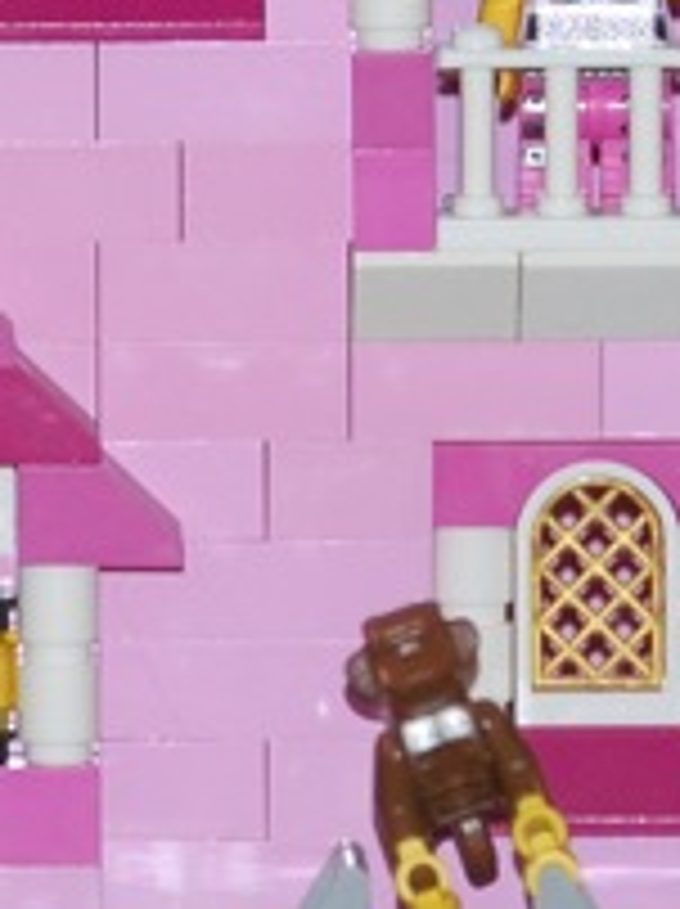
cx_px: -72
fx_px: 19213
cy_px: 268
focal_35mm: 732
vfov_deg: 2.7
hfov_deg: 2.0
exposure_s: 1/60
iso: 400
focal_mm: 100
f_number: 4.8
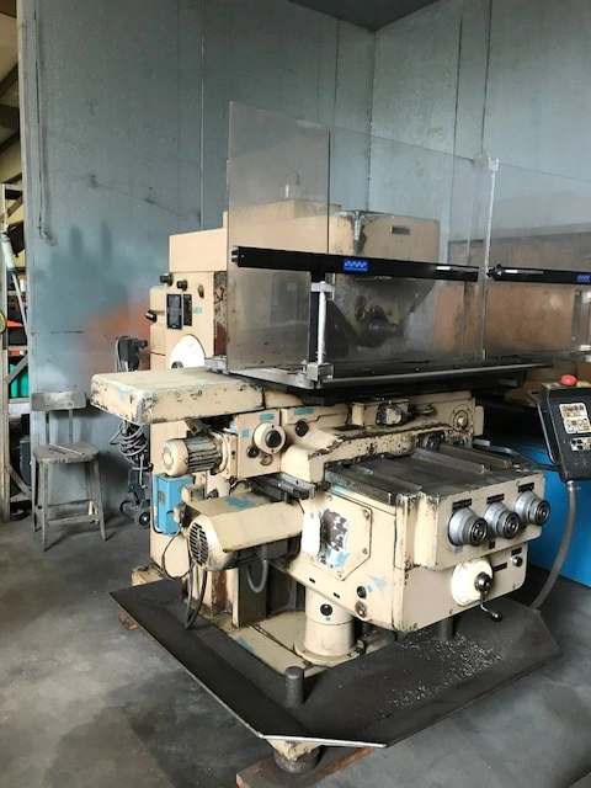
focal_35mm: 28
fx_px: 637
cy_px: 394
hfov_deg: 49.7
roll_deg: +0.2
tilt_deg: -8.0
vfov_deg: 63.4
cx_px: 296
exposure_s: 1/15
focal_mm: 3.99
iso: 64
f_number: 1.8
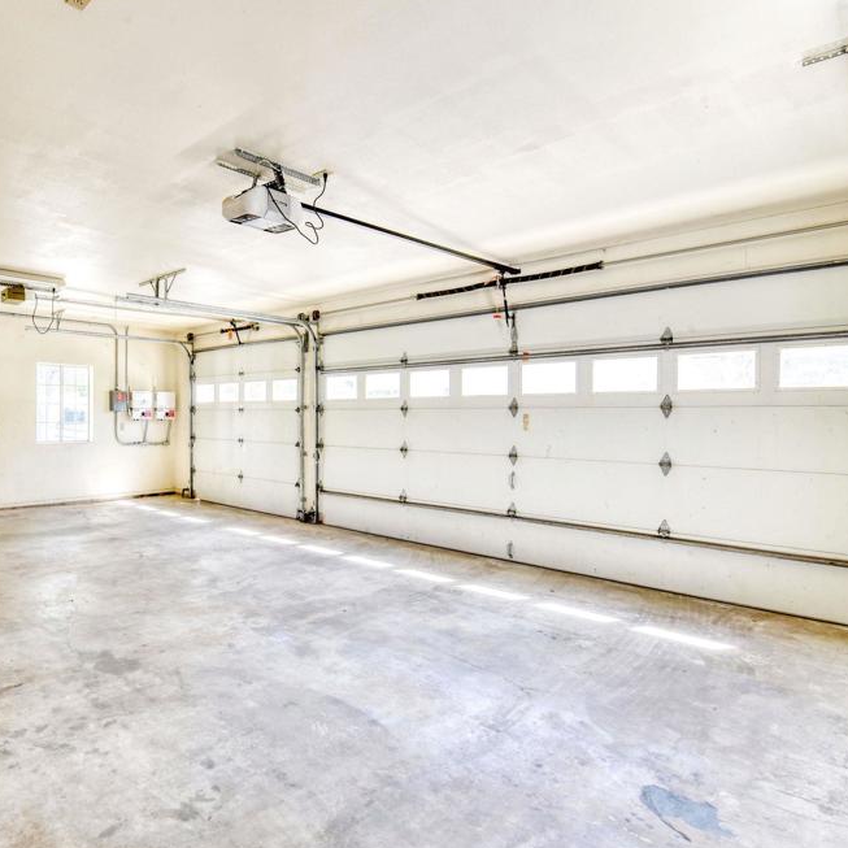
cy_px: 433
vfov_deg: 74.8
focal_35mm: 20
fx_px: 554
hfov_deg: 70.3
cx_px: 222
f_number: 11
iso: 400
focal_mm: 15
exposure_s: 1/80
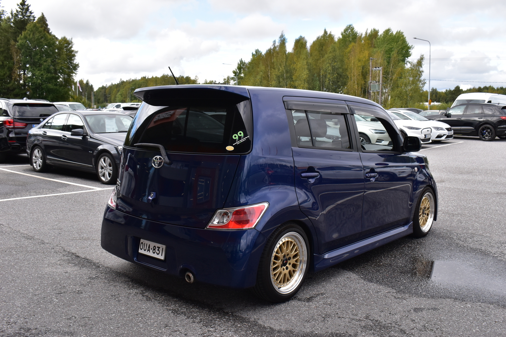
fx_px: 506
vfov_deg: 36.9
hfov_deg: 53.1
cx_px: 253
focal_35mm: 36
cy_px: 168
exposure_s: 1/250
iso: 400
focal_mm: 24
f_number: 9.5
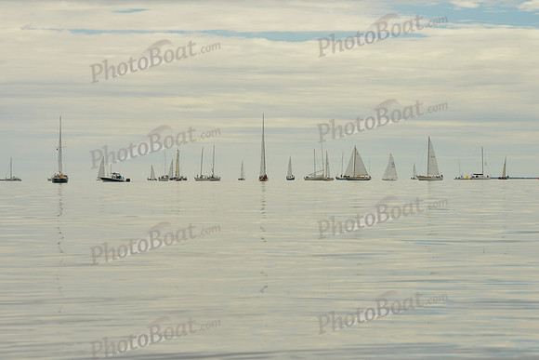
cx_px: 270
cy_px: 180
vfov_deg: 14.4
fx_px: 1423
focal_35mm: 95
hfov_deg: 21.5
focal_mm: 95
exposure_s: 1/800
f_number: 14
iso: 400
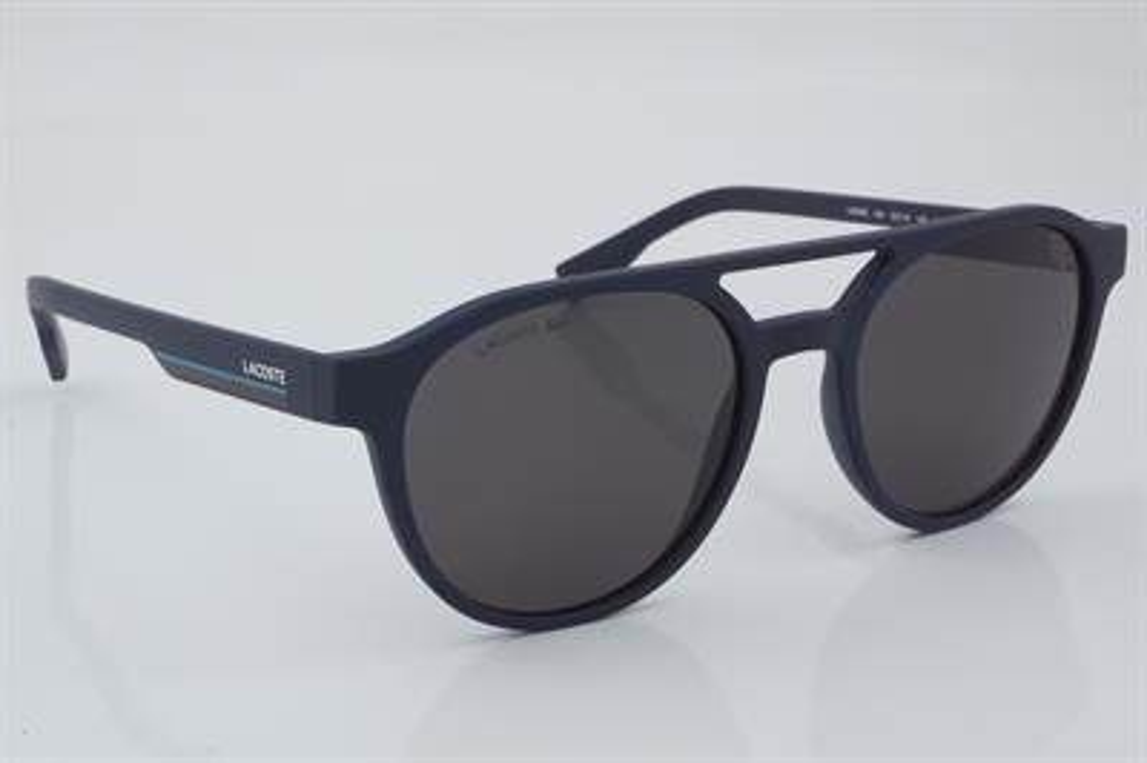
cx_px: 574
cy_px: 382
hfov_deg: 27.0
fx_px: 2388
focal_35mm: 75
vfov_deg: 18.2
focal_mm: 50
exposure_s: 1/4
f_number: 32
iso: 100
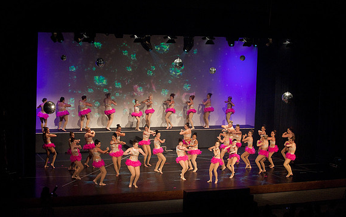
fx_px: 679
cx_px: 172
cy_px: 111
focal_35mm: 72
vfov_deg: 18.1
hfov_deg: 28.6
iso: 3200
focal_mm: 70
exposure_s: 1/200
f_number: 4
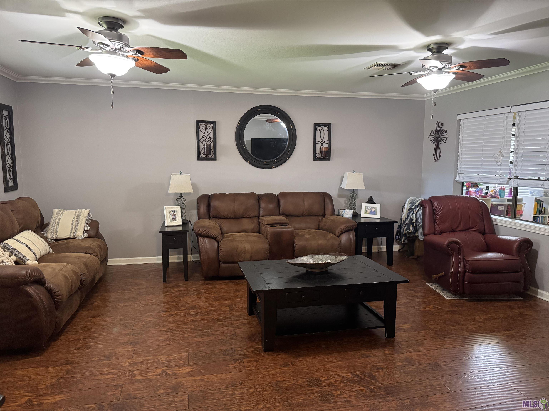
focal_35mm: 24
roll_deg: -0.1
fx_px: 381
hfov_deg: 71.6
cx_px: 274
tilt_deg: -7.3
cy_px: 206
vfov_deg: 56.8
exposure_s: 1/60
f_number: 1.78
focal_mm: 6.76
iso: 800
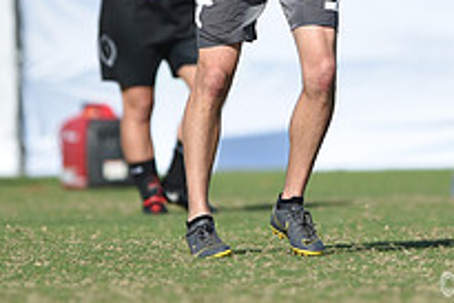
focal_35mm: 1131
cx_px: 299
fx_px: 14273
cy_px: -46
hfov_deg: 1.8
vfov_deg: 1.2
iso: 100
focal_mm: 400
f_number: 3.5
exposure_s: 1/2500
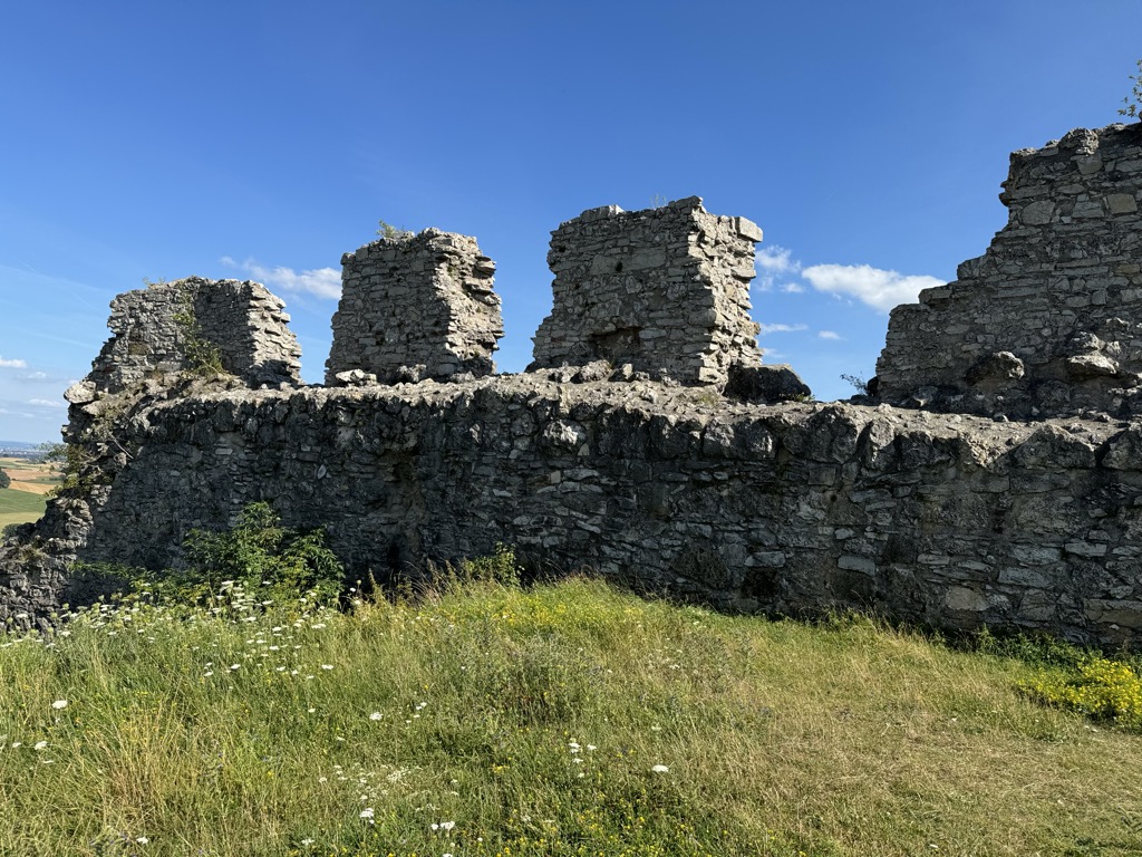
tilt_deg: +3.1
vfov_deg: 56.8
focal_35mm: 24
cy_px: 428
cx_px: 571
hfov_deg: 71.6
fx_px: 792
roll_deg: -3.4
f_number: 1.78
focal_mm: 6.76
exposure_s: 1/3413
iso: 80
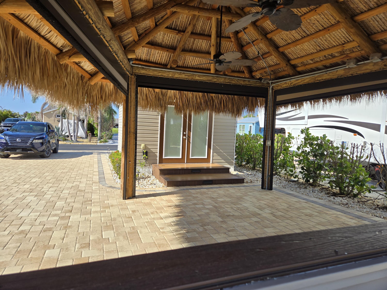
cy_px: 145
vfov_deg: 58.9
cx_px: 194
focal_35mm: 23
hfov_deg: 73.9
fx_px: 257
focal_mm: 5.4
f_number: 1.8
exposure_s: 1/1550
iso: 25
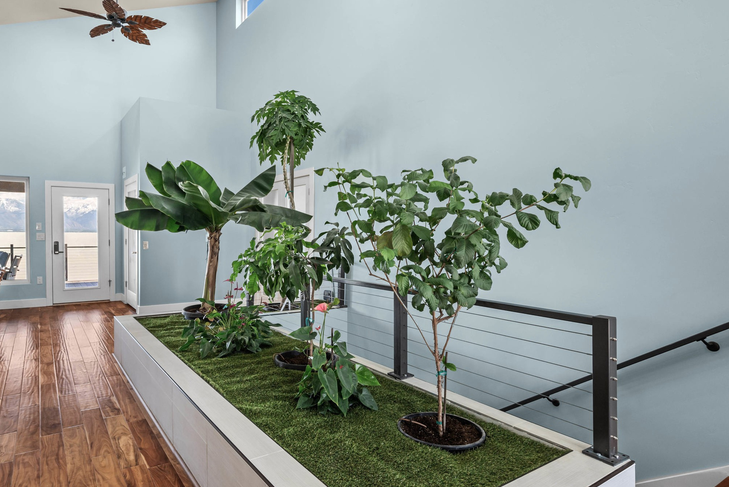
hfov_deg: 81.0
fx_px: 418
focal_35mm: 21
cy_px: 232
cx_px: 285
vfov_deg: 60.4
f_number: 8
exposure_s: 1/5
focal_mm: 16.5
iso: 500
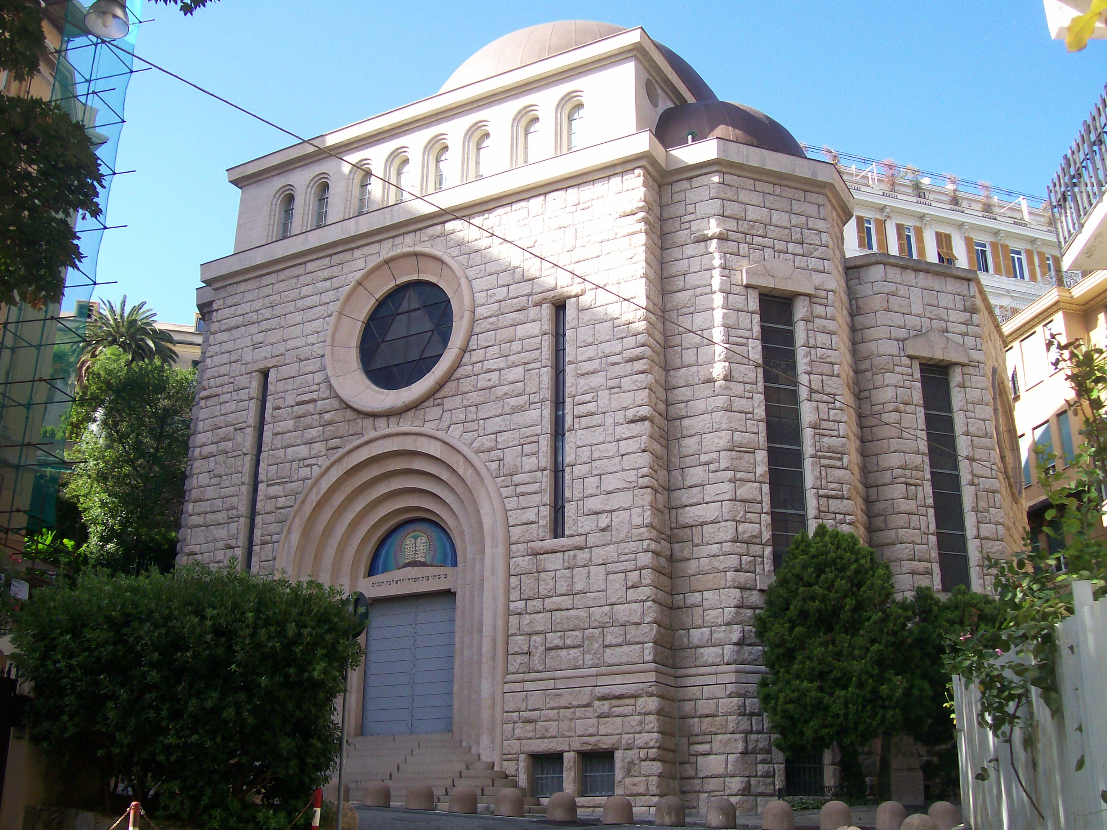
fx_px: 1151
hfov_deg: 51.4
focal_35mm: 36
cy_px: 415
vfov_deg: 39.7
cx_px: 554
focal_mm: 6
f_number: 2.7
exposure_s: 1/445
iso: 80
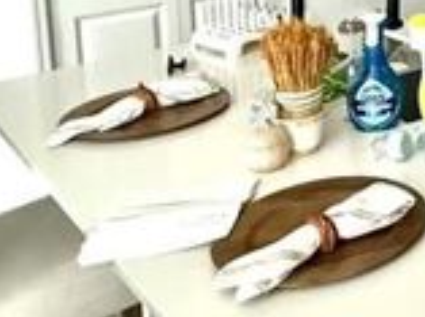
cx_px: 624
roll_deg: -0.2
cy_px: -92
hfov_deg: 24.5
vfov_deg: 21.1
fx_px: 772
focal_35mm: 63
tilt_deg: -5.7
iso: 1250
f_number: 2.2
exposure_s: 1/60
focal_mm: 2.22
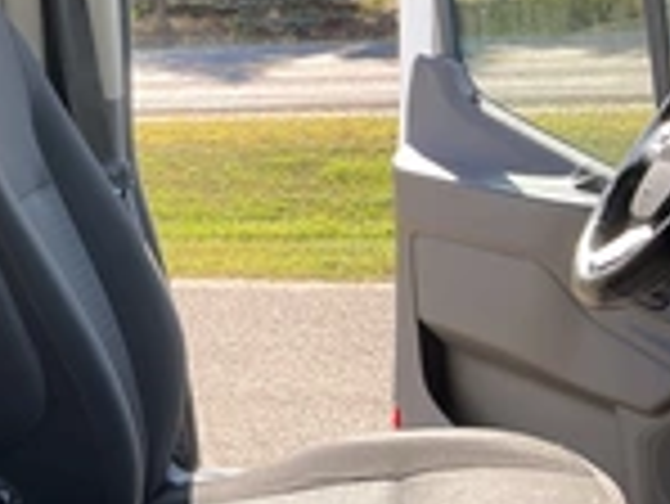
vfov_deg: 18.5
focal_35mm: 78
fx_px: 1511
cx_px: -157
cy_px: 27
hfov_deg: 22.8
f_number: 1.8
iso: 25
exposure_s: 1/195
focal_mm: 3
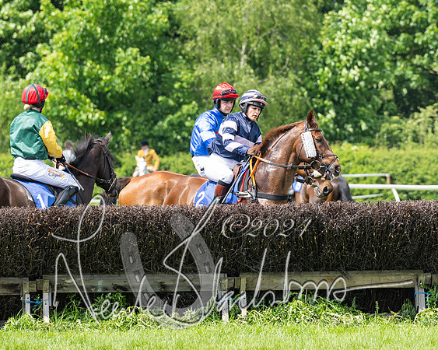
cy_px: 159
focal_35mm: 433
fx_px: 5605
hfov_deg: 4.5
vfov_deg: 3.6
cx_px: 329
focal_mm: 200
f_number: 5
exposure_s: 1/500
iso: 200
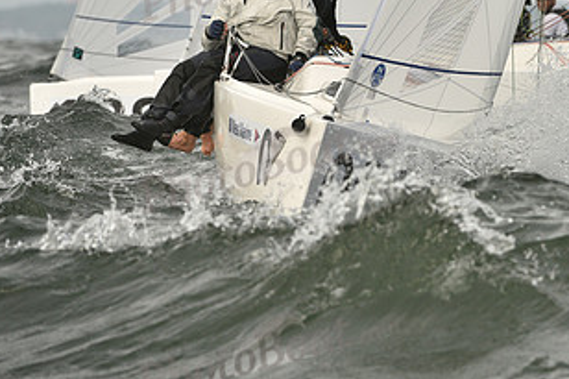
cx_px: 497
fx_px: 9225
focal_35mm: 584
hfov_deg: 3.5
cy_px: 43
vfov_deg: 2.4
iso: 320
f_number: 6.3
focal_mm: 310
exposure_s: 1/1250
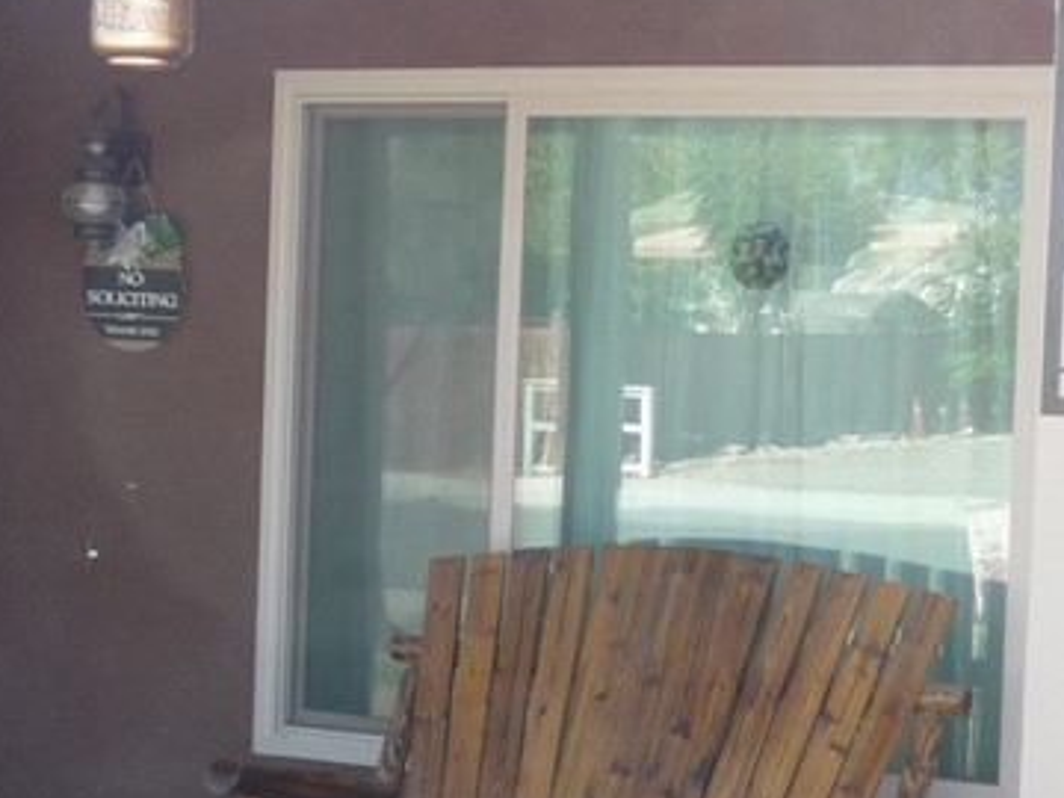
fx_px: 2797
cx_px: 972
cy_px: 432
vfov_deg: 16.2
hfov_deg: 21.0
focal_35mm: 91
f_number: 3.3
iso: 100
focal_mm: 5.2
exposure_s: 1/160
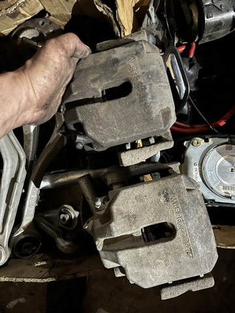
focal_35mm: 26
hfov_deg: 53.1
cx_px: 118
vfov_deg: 67.3
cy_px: 156
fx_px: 235
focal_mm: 5.1
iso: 800
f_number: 1.6
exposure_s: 1/9
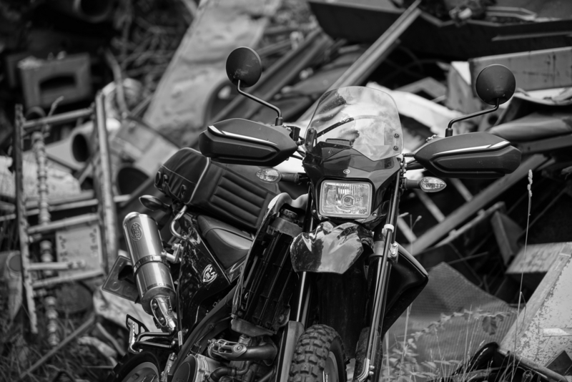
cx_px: 286
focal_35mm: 240
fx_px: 3815
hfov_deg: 8.6
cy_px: 191
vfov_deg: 5.7
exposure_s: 1/250
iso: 160
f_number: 6.3
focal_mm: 240
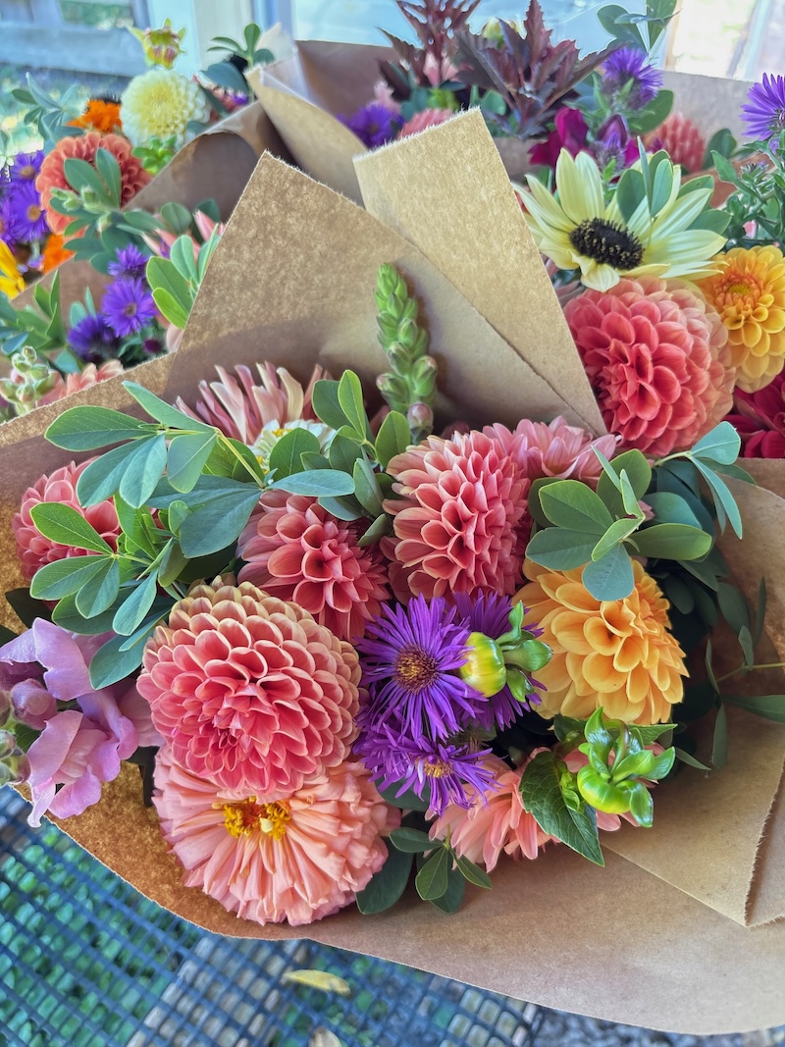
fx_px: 786
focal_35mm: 26
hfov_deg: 53.1
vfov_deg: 67.3
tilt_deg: -42.1
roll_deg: -1.7
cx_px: 392
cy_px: 524
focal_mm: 5.96
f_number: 1.6
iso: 200
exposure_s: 1/60
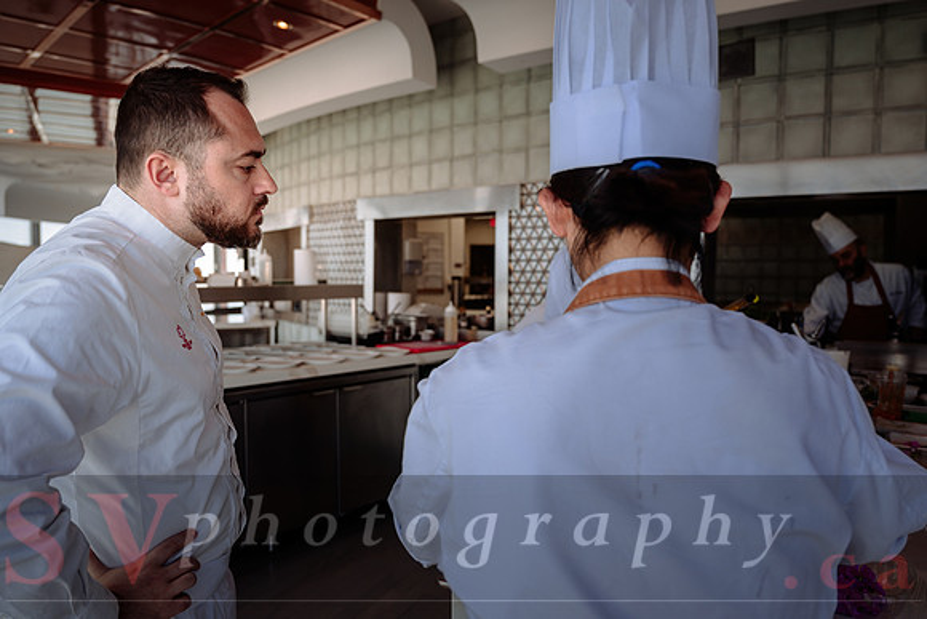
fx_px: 706
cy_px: 309
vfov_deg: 47.3
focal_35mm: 27
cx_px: 472
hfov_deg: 66.6
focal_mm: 26.5
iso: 64
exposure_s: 1/200
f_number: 3.2
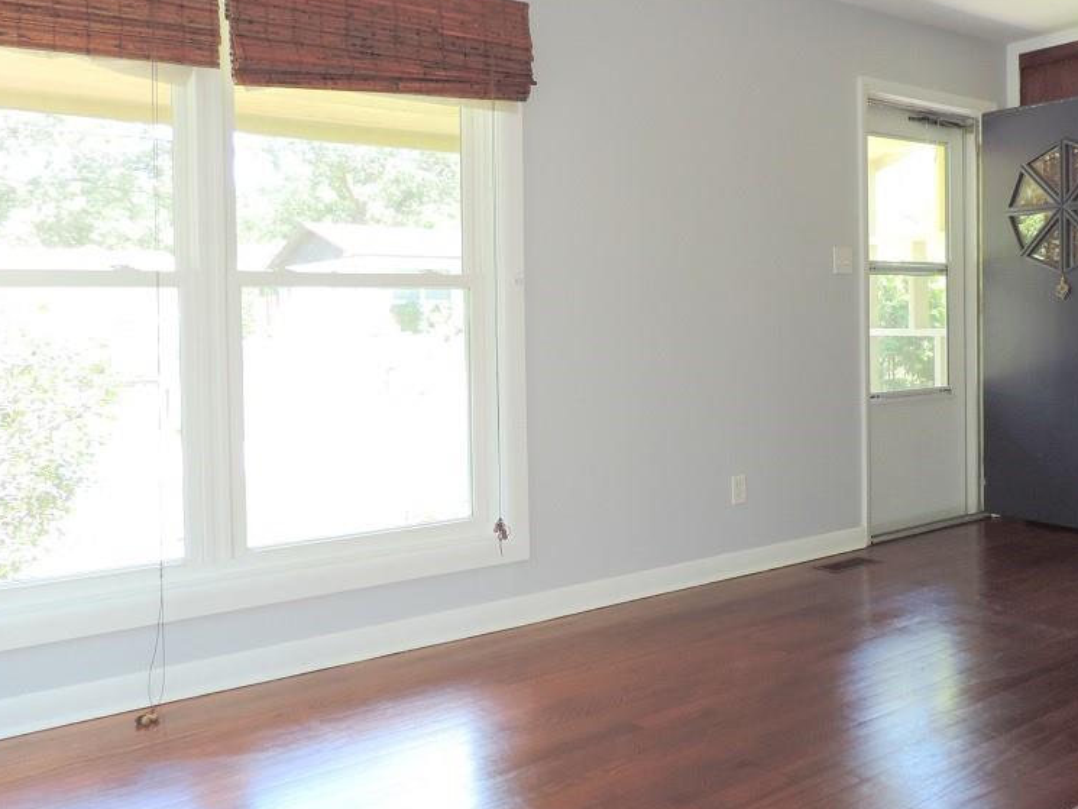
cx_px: 679
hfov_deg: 54.7
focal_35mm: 33
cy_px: 337
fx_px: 1028
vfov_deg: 42.8
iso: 200
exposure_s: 1/40
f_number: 3
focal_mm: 4.3
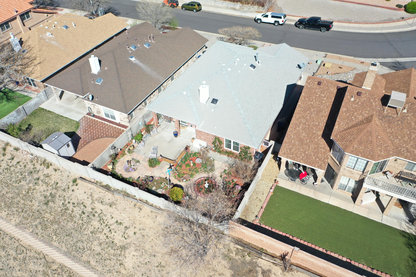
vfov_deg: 46.4
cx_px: 208
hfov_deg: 65.5
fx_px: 324
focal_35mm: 28
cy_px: 138
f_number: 2.8
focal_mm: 10.26
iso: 100
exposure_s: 1/1600
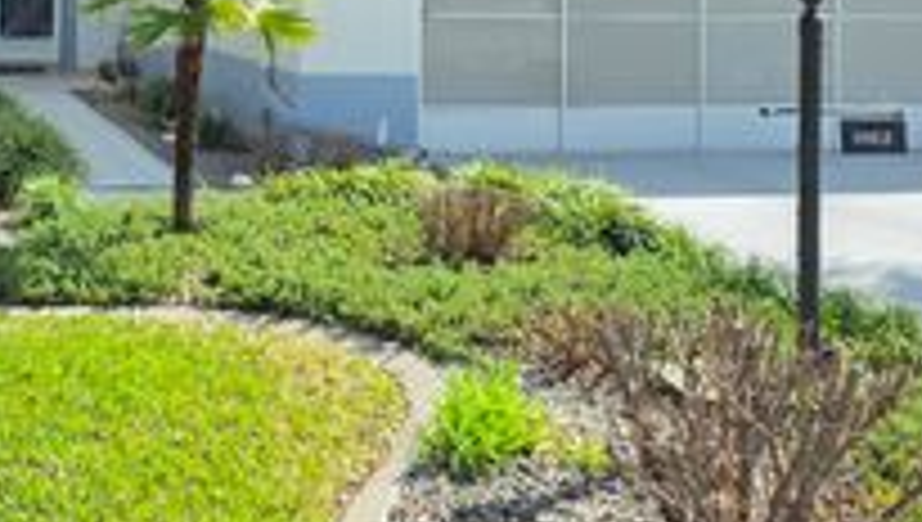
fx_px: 1493
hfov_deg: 33.3
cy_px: -92
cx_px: 175
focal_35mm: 61
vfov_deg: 18.8
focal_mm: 6.3
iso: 80
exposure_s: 1/3203
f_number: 1.7
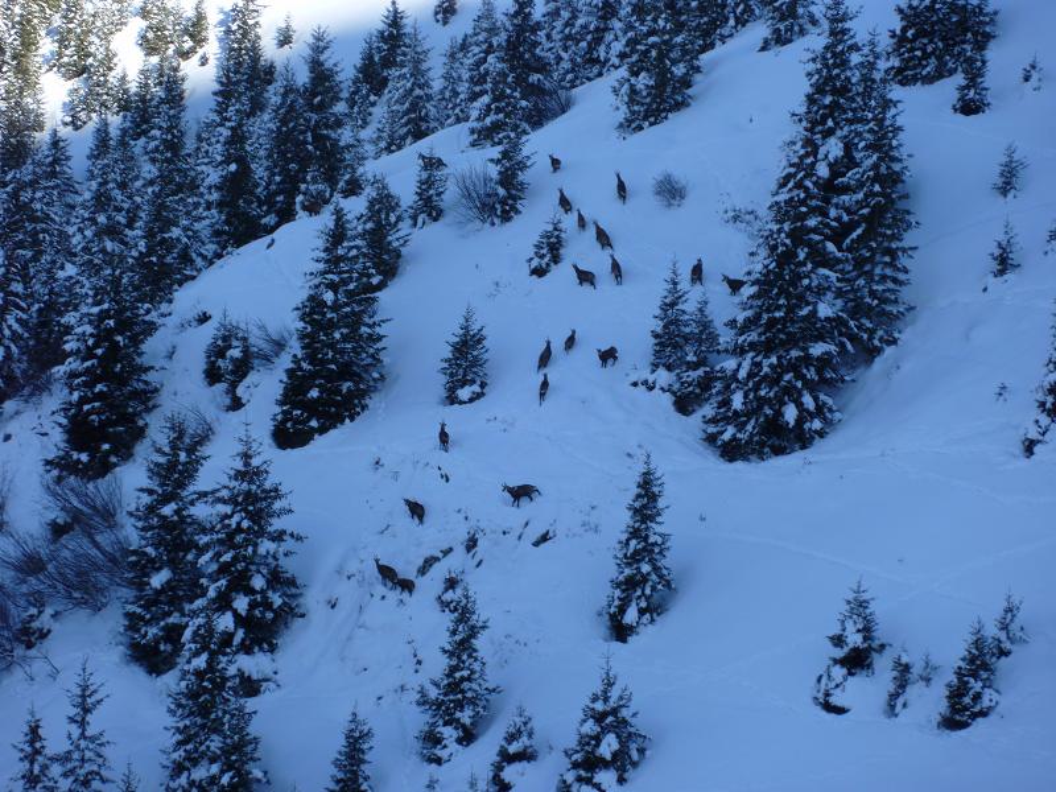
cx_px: 528
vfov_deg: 7.4
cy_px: 396
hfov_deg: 9.9
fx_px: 6101
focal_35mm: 200
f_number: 5.9
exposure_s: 1/200
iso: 80
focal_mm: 36
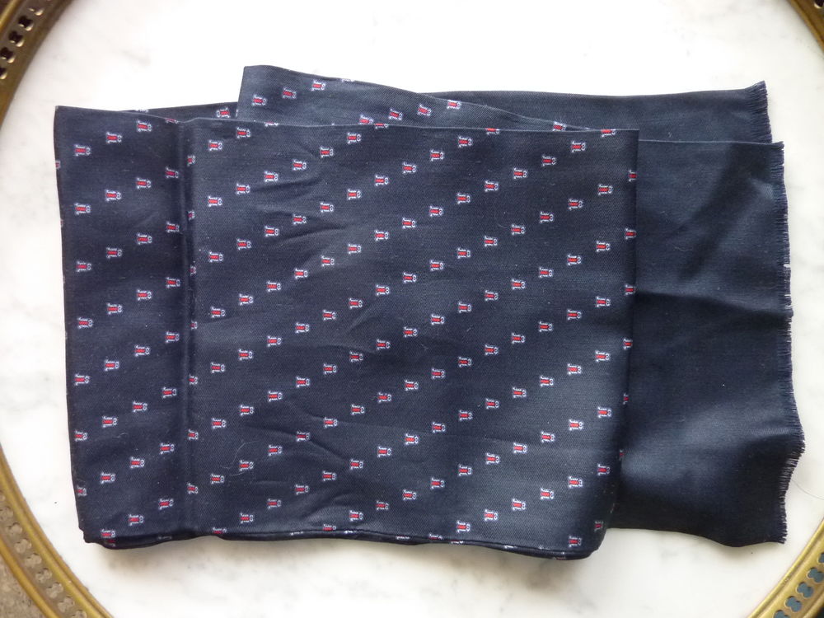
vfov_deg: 54.9
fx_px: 595
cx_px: 412
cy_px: 309
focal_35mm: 25
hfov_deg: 69.4
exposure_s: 1/30
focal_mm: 4.1
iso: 400
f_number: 3.3
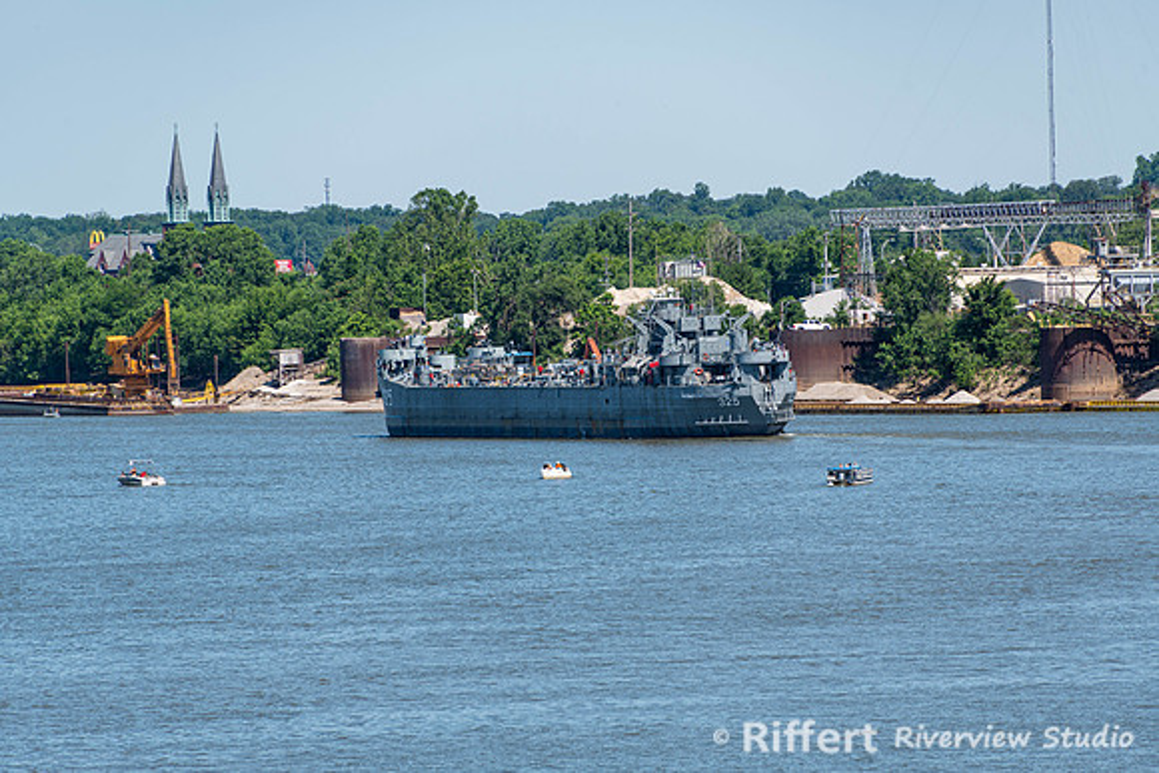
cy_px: 386
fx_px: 9889
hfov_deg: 6.7
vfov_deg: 4.5
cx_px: 580
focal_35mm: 307
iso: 64
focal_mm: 300
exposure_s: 1/250
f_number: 8
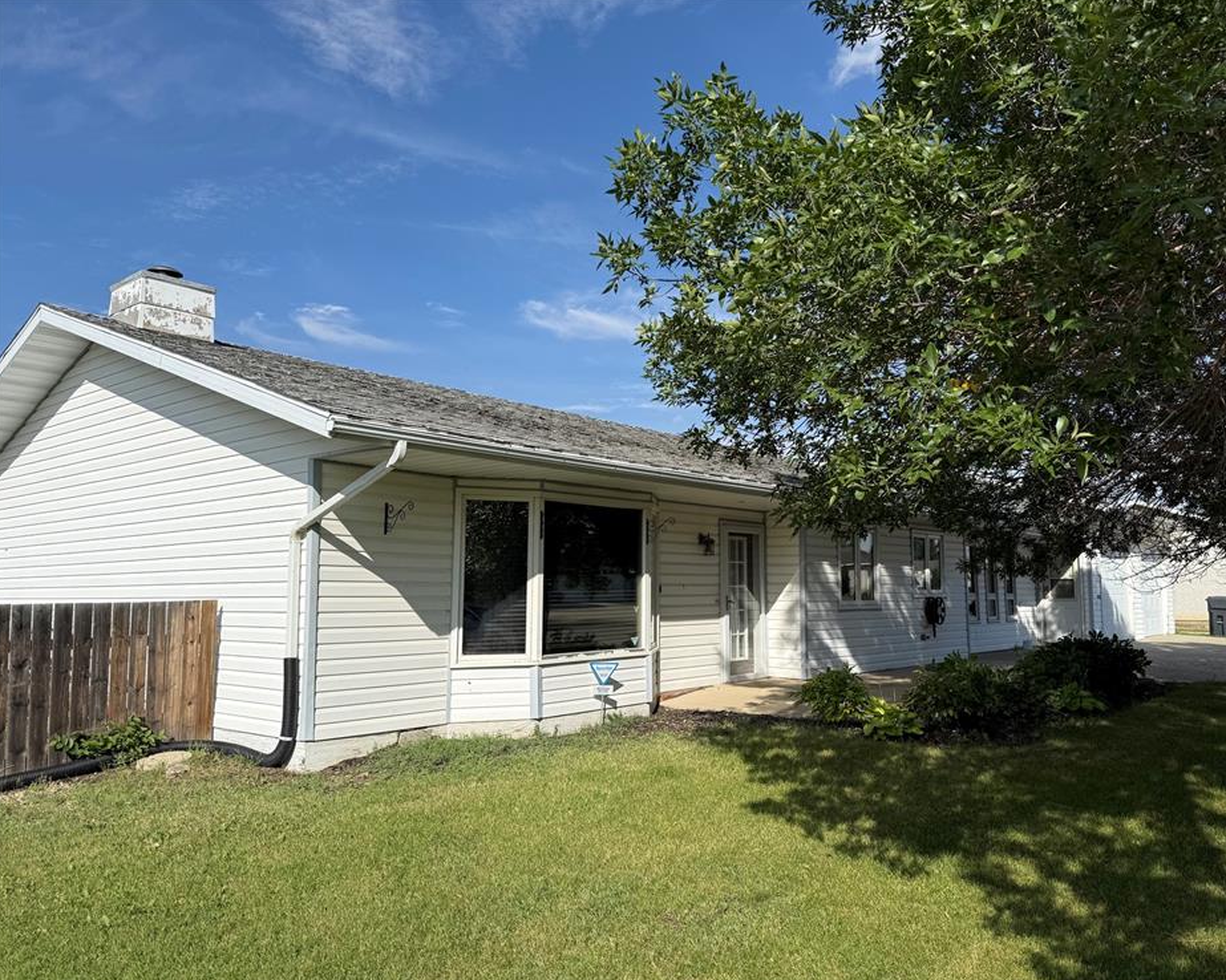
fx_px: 943
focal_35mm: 26
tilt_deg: +5.0
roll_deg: -0.1
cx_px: 673
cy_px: 505
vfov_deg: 54.9
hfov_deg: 65.9
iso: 80
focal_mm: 6.76
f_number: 1.78
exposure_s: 1/6173
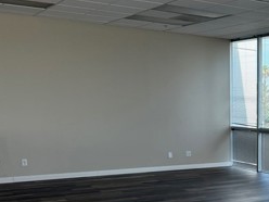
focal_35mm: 62
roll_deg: -1.7
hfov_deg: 27.9
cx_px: 310
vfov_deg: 23.2
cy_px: 174
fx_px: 482
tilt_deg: -7.8
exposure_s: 1/232
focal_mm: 6.76
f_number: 1.78
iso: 160
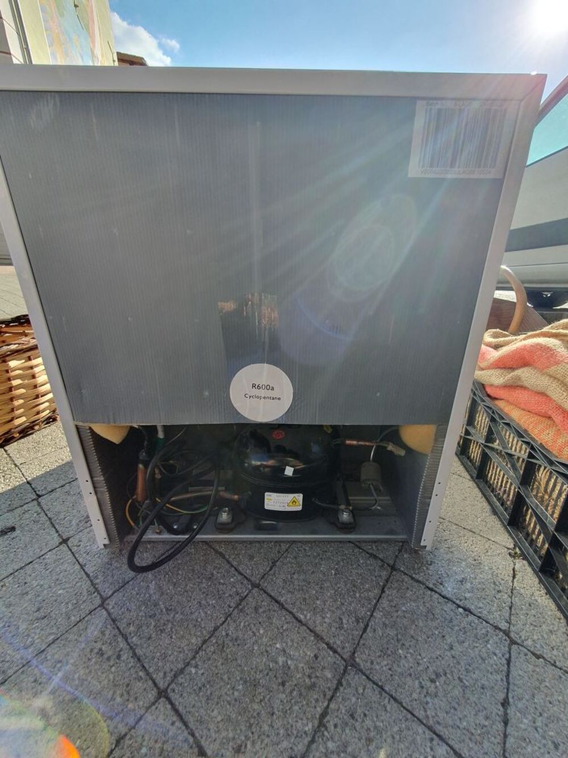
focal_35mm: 13
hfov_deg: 89.9
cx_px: 284
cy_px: 379
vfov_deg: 106.2
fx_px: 284
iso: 50
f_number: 2.2
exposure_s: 1/444
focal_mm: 1.8
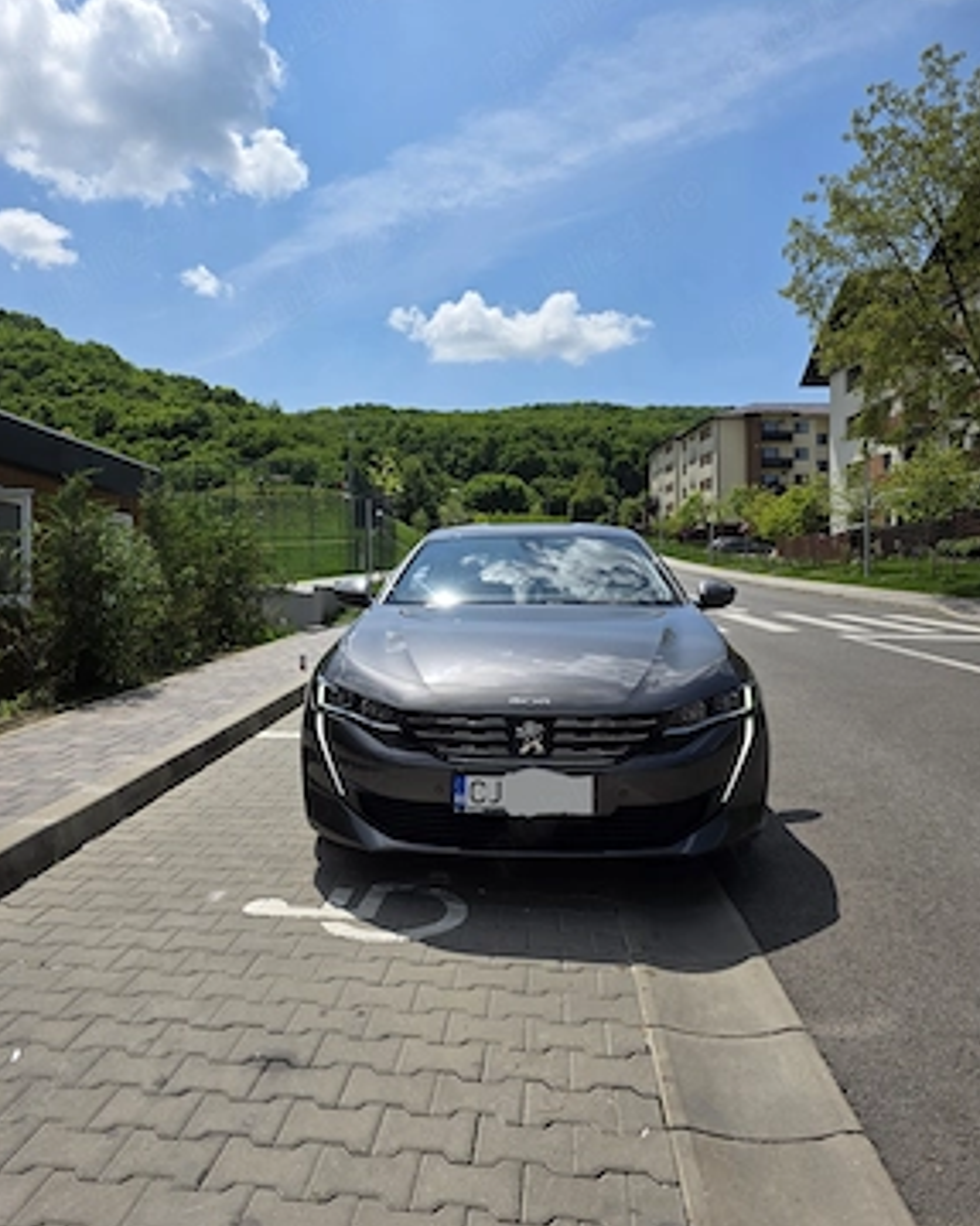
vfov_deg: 68.1
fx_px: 907
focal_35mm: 25
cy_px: 577
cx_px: 475
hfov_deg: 56.8
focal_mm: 6.3
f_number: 1.7
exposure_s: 1/10000
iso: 64
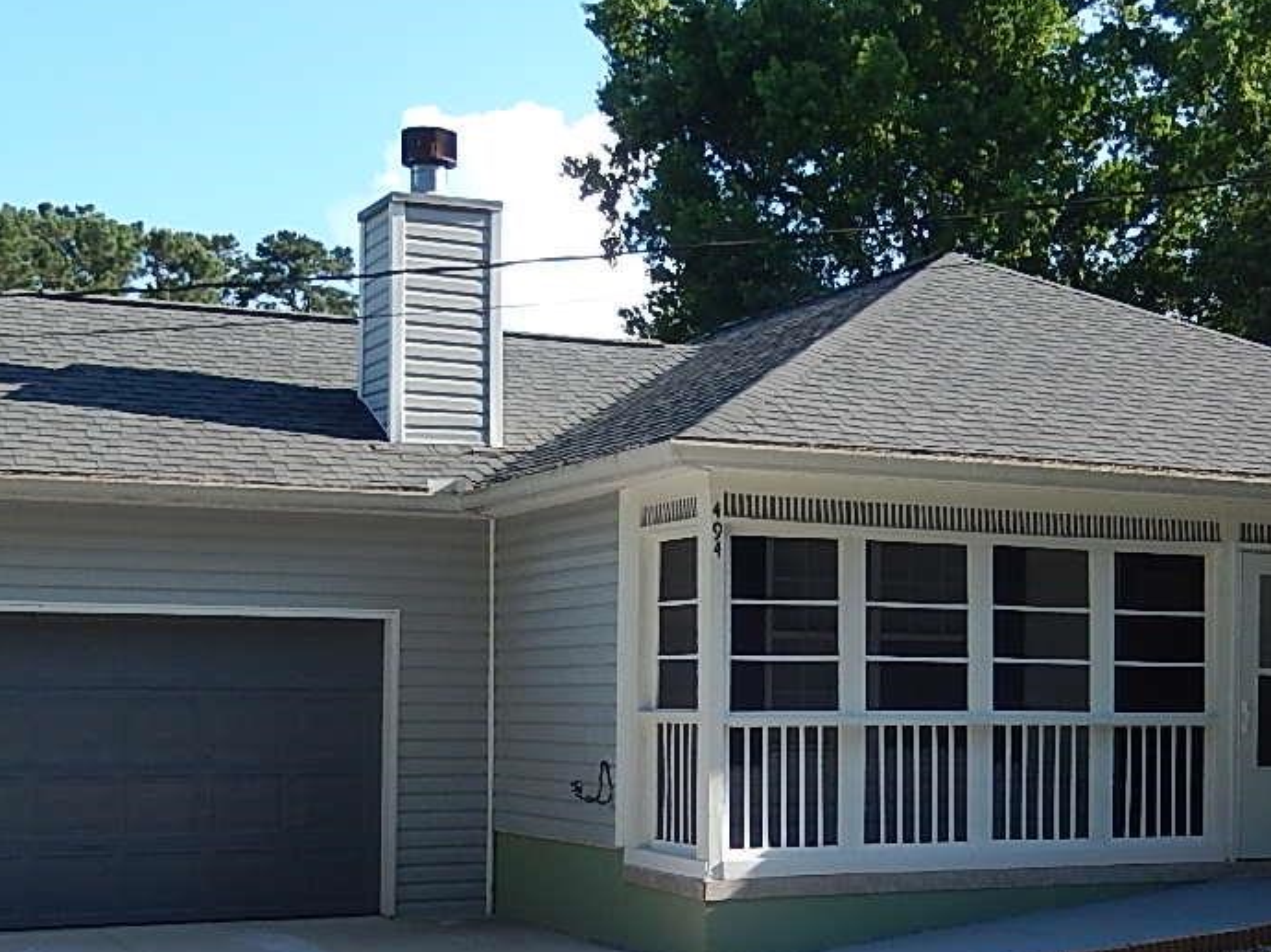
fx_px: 2129
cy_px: 685
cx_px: 761
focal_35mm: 58
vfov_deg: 25.0
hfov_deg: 33.1
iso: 125
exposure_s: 1/640
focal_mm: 4.5
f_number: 3.4
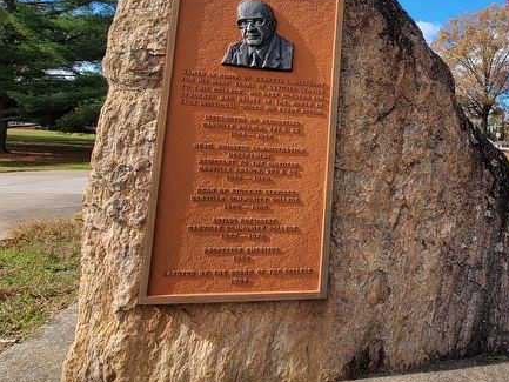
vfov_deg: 55.7
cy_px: 129
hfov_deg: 64.8
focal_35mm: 24
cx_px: 411
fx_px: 353
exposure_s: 1/934
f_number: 2.2
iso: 50
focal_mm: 2.2
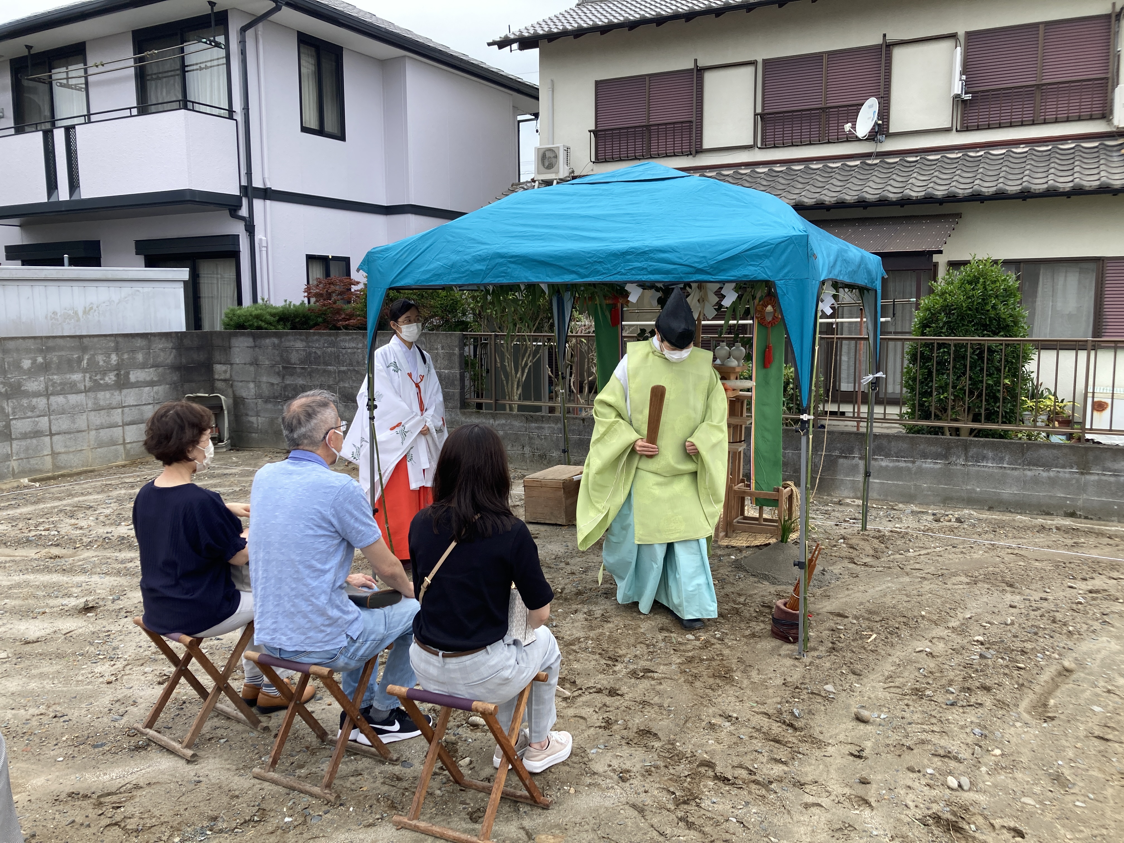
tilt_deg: -7.5
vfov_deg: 49.7
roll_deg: -0.5
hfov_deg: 63.4
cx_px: 562
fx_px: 909
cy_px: 422
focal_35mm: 28
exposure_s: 1/623
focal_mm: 3.99
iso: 20
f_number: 1.8
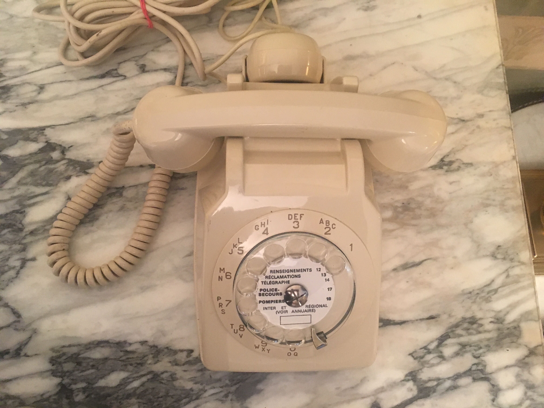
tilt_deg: -76.8
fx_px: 456
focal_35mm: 29
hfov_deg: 61.7
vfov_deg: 48.2
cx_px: 272
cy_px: 204
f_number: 2.2
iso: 250
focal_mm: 4.15
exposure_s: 1/17
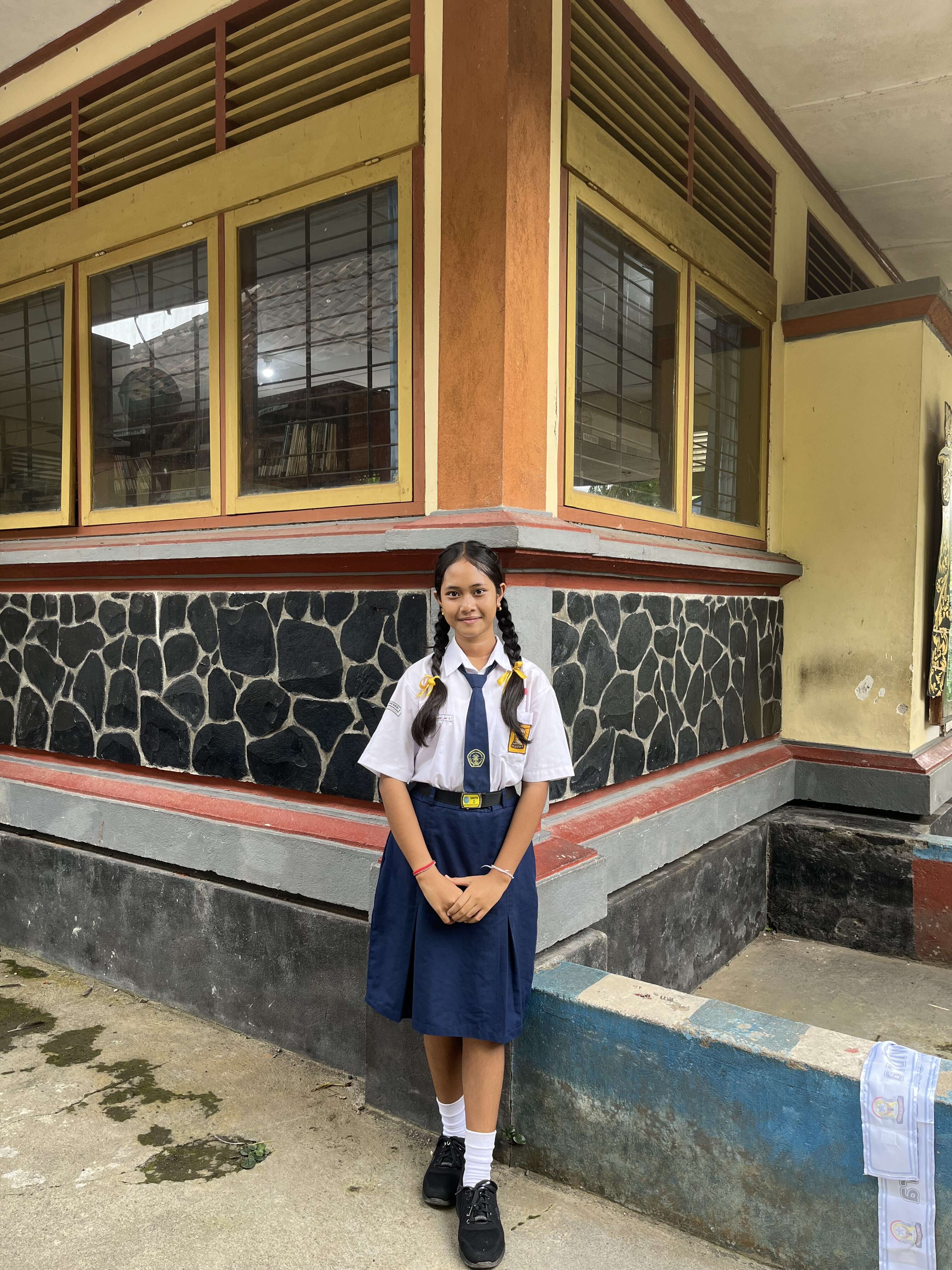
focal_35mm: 26
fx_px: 953
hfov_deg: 53.1
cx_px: 476
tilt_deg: -2.7
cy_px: 635
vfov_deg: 67.3
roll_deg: +0.0
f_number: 1.6
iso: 50
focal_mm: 5.1
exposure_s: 1/122
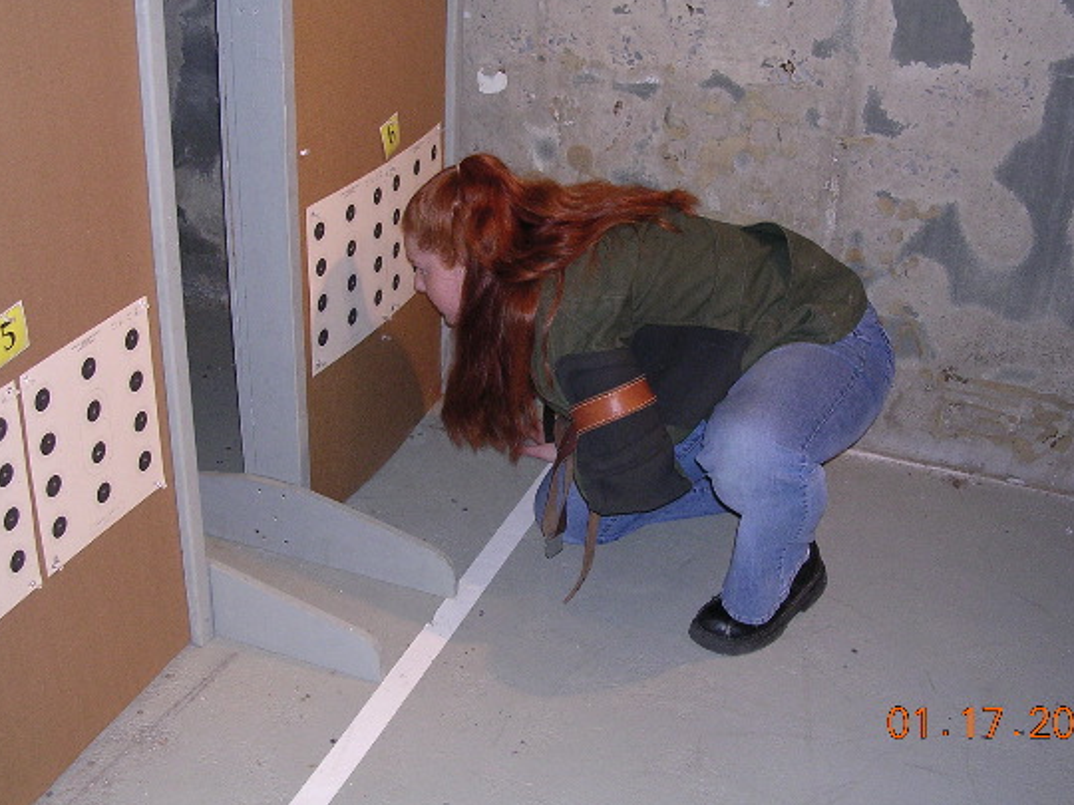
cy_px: 346
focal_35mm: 45
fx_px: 1396
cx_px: 549
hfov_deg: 42.1
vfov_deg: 32.1
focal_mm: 5.8
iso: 179
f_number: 2.8
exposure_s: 1/60.1
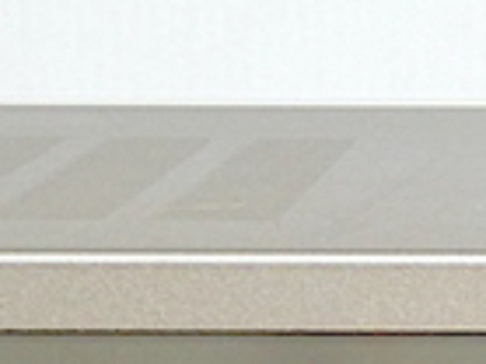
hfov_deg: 3.6
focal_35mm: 546
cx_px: 692
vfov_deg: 2.7
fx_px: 7659
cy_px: 679
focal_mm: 14.1
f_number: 4.7
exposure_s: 1/10
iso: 200
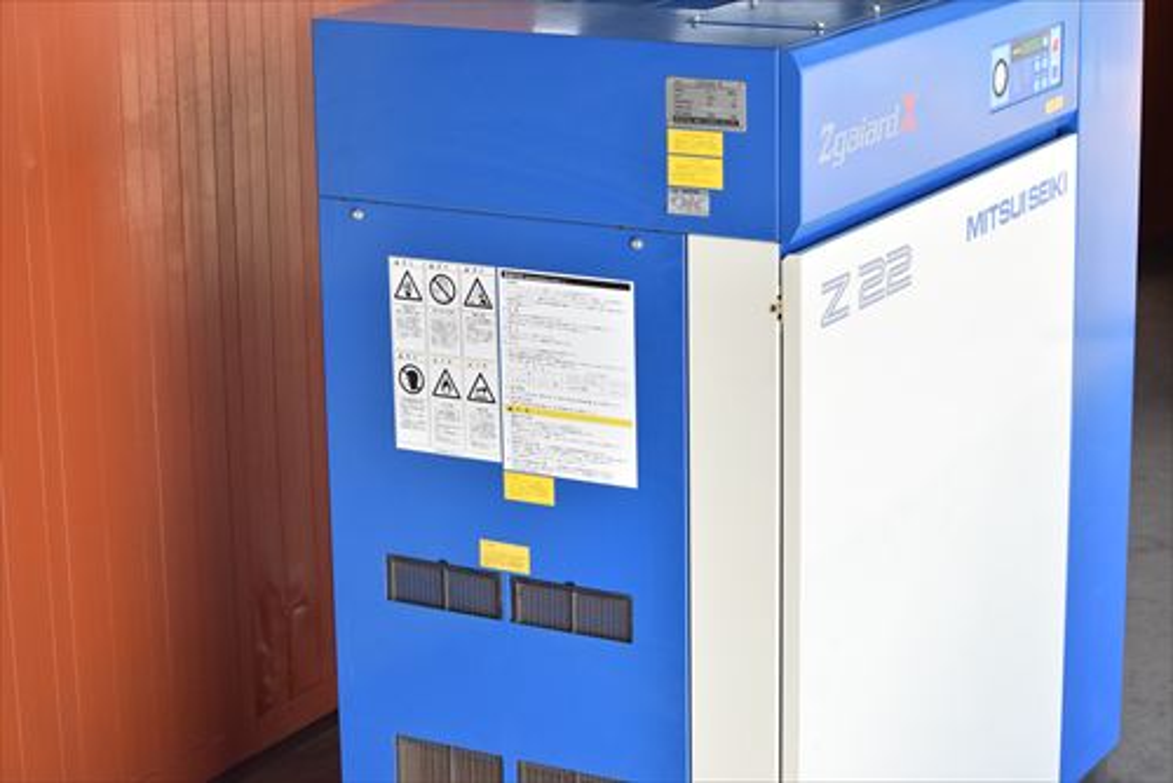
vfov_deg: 16.6
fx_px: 2690
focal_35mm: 82
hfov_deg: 24.6
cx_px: 586
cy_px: 392
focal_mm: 55
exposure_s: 1/1000
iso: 1250
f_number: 6.3
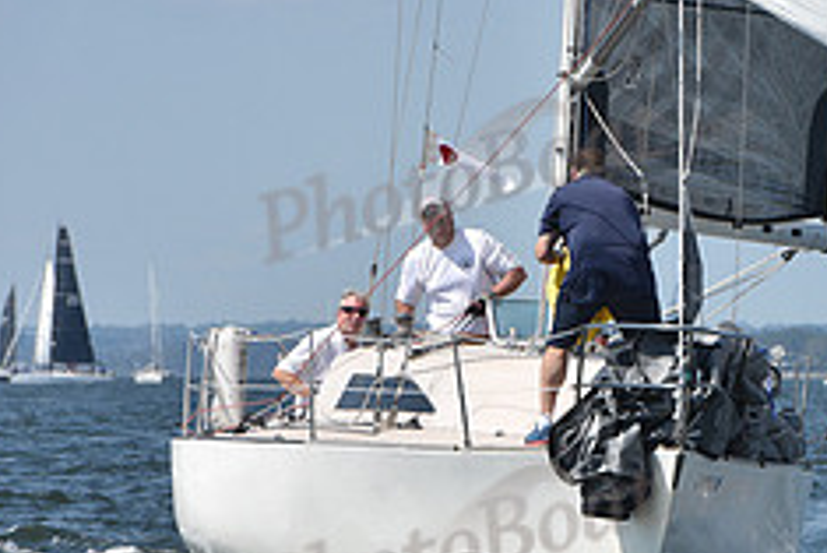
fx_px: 11355
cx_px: 940
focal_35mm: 494
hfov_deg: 4.2
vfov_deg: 2.8
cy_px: 305
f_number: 9
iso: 320
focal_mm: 200
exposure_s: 1/1250
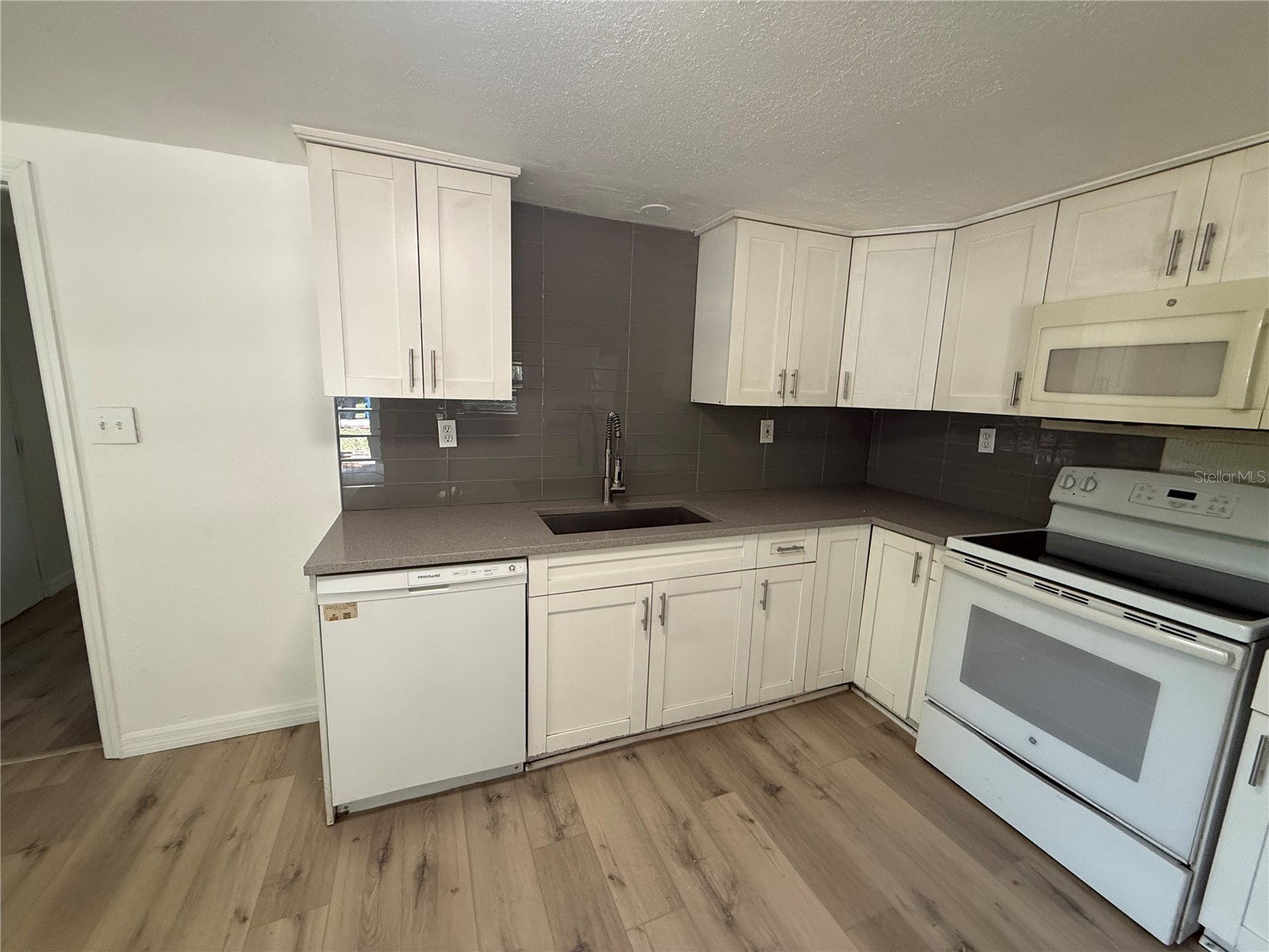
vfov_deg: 85.7
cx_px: 634
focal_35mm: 14
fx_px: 513
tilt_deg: -10.9
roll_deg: -0.8
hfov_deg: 102.1
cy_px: 476
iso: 250
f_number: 2.2
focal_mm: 2.22
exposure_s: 1/120
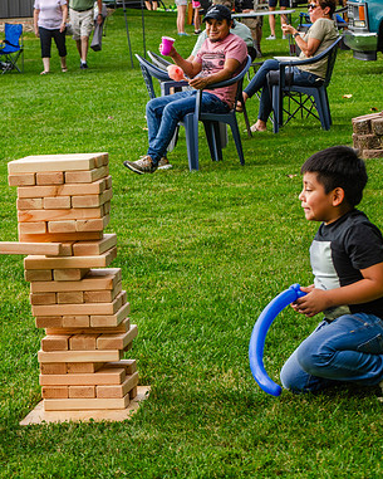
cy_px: 239
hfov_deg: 11.1
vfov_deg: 13.9
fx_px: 1969
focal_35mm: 139
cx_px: 78
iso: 200
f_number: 7.1
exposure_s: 1/200
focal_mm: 65
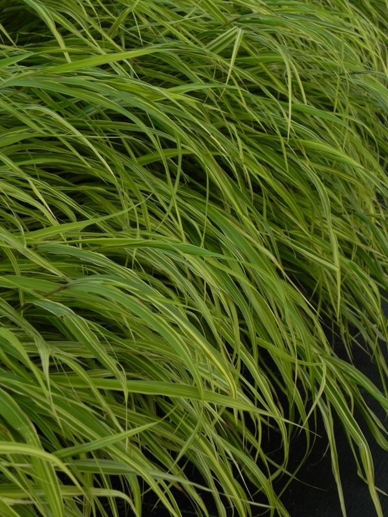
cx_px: 194
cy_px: 258
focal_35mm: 85
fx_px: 1270
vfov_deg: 23.0
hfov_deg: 17.4
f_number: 4.5
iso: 160
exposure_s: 1/40
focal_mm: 15.1
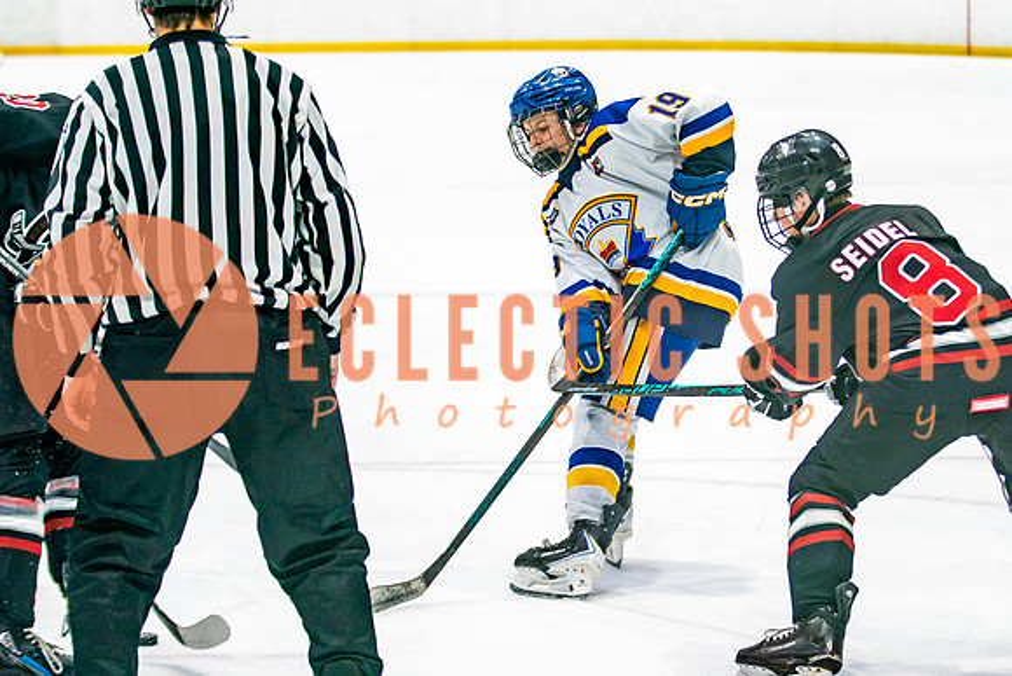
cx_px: 619
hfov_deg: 13.0
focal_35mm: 158
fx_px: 4437
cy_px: 253
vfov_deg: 8.7
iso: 500
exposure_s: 1/640
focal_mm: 88
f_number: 2.8
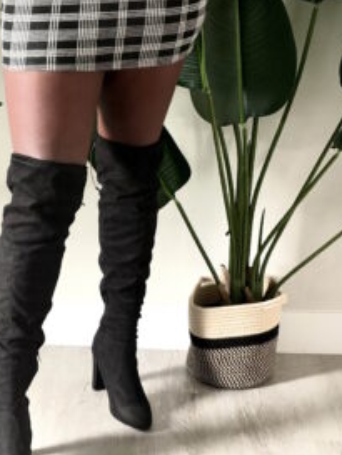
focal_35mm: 82
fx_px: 1079
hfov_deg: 17.8
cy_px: 222
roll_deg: -0.9
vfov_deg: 23.8
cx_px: 67
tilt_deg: -33.4
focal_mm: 6.93
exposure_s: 1/30
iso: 400
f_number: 1.48
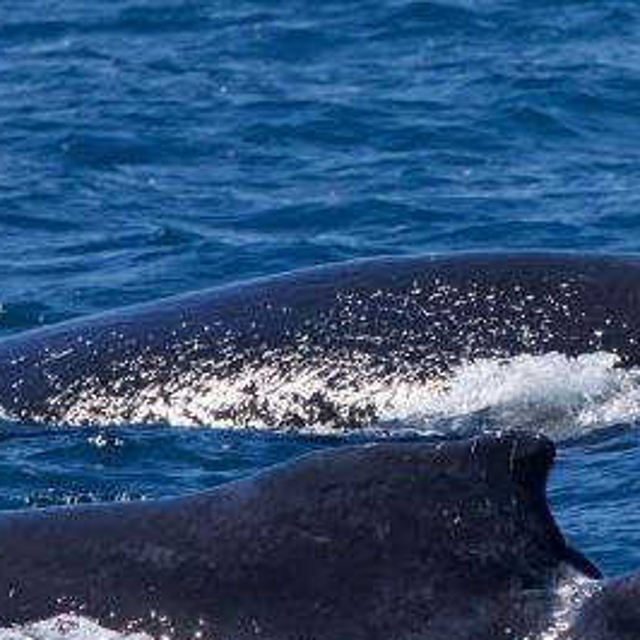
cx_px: 354
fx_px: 31794
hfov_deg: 1.2
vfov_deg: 1.2
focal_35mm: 1520
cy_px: 391
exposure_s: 1/3200
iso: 1000
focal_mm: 594
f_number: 8
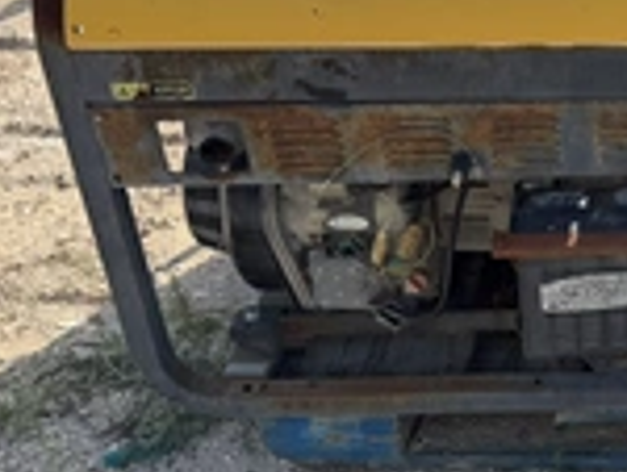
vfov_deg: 22.9
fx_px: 1161
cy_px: 142
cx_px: 744
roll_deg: -2.3
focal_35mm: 64
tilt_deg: -25.7
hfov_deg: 26.9
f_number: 1.78
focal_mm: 6.76
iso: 100
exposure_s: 1/2907
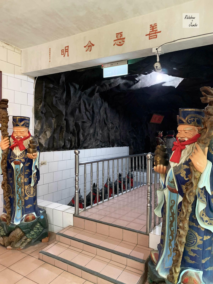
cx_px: 106
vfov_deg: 67.3
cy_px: 142
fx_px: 213
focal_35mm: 26
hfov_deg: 53.1
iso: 500
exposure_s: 1/30
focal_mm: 4.25
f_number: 1.8
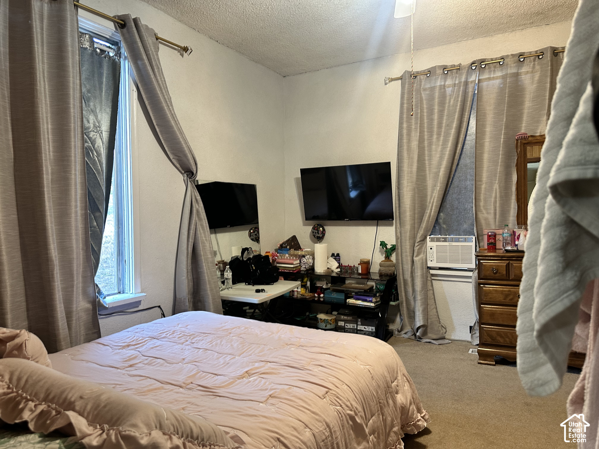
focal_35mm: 24
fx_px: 415
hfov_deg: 71.6
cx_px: 300
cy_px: 224
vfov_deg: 56.8
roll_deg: +0.6
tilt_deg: -1.7
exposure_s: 1/60
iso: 200
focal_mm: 6.86
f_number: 1.78
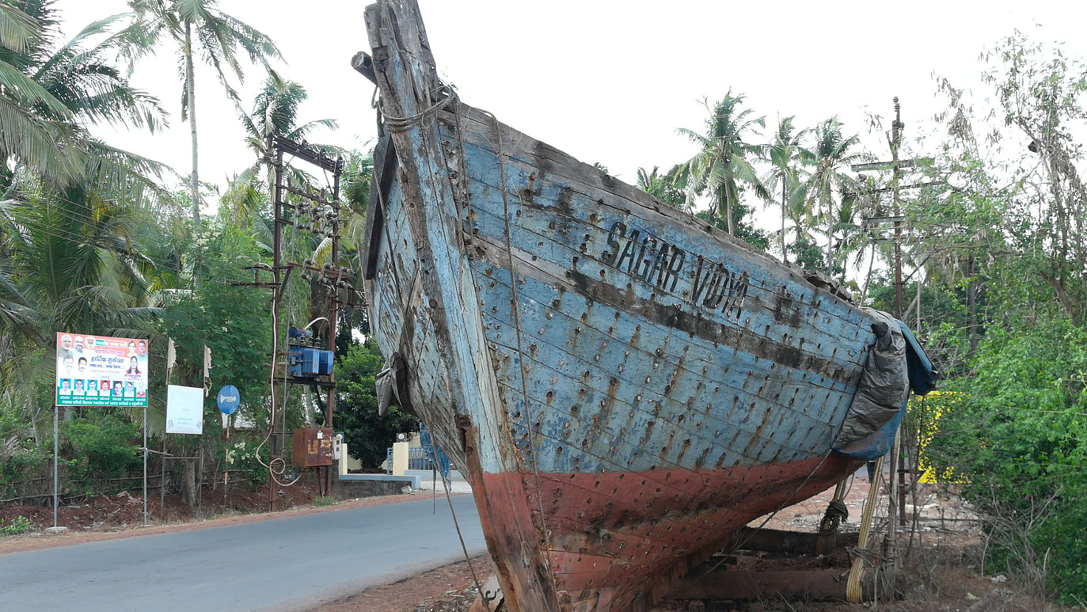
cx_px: 525
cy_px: 378
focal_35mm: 33
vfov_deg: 35.5
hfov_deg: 59.5
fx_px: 951
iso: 50
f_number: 2.2
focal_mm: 3.83
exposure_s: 1/127
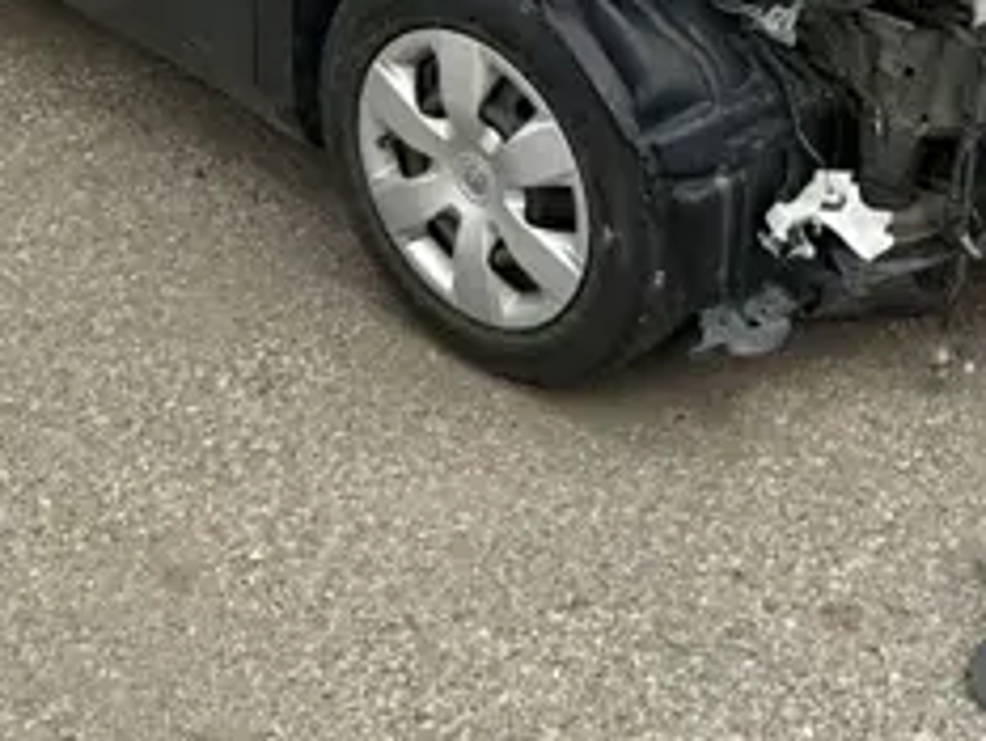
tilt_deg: -19.4
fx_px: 1881
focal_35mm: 66
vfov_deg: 21.7
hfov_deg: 29.3
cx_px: 622
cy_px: 68
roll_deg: -0.1
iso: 80
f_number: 1.78
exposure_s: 1/1916
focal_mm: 6.86
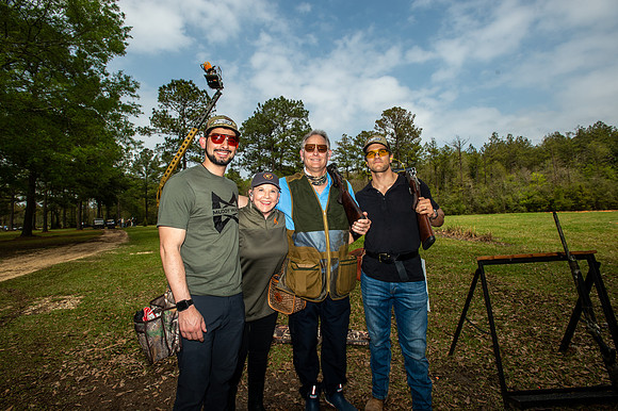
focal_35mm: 17
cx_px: 309
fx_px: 292
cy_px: 206
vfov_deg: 70.4
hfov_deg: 93.3
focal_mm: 17
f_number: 8
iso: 125
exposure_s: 1/250
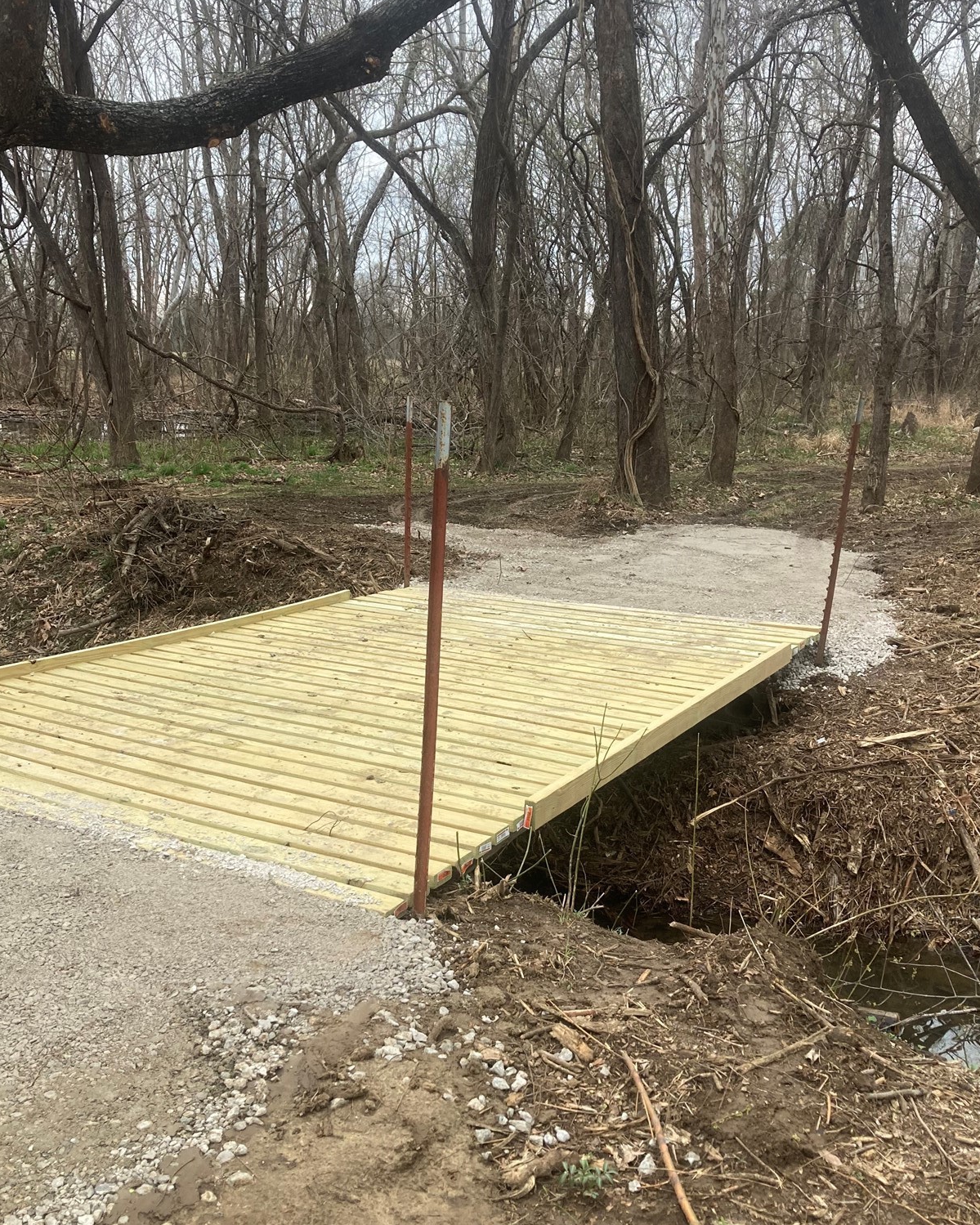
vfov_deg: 51.5
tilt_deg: -9.8
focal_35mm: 35
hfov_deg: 42.2
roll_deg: -1.4
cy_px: 651
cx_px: 494
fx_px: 1269
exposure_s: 1/121
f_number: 1.8
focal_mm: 3.99
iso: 32
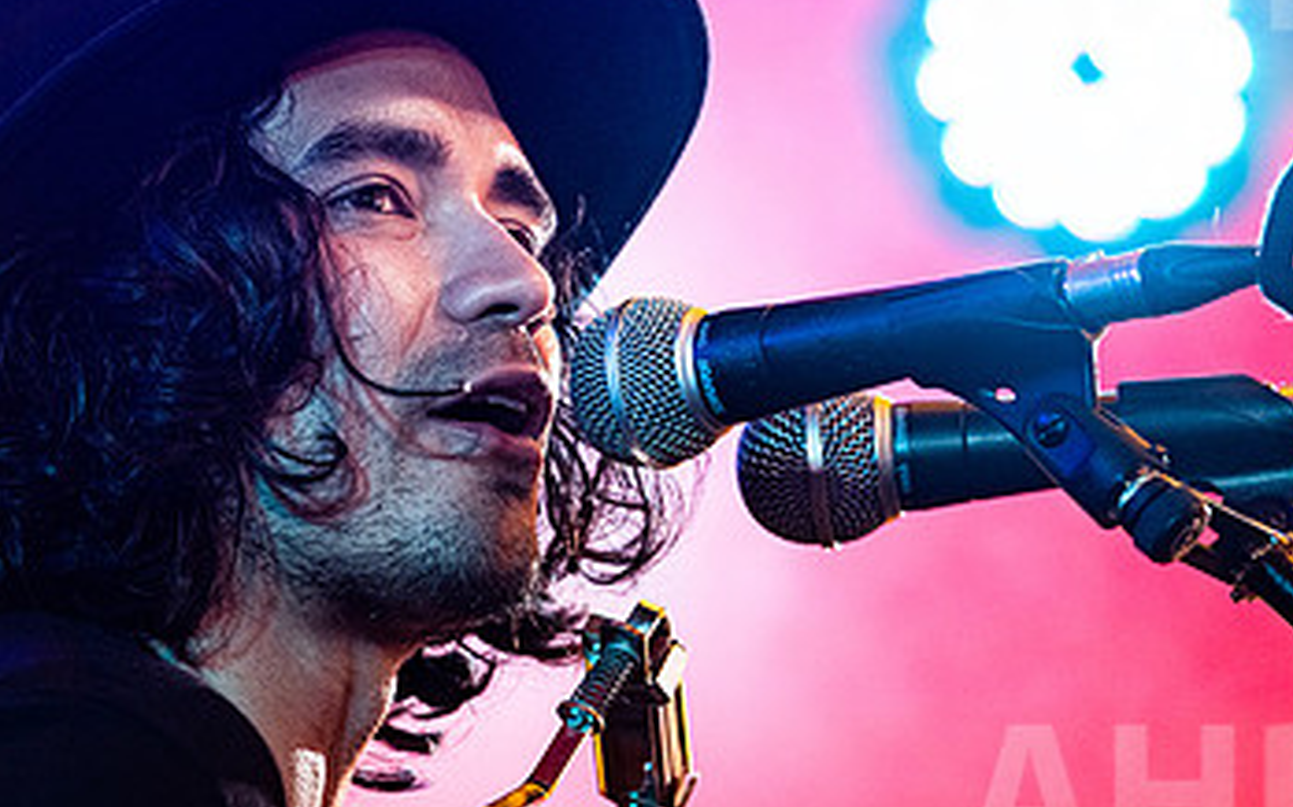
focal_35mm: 339
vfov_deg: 3.9
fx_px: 11944
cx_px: 467
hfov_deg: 6.2
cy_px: 398
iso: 450
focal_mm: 200
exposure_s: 1/500
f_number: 5
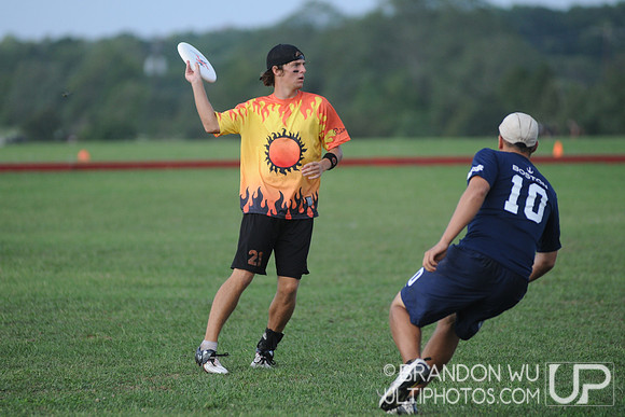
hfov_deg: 6.9
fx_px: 5209
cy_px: 208
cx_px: 312
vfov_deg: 4.6
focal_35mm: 300
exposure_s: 1/2000
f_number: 2.8
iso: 400
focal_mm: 200
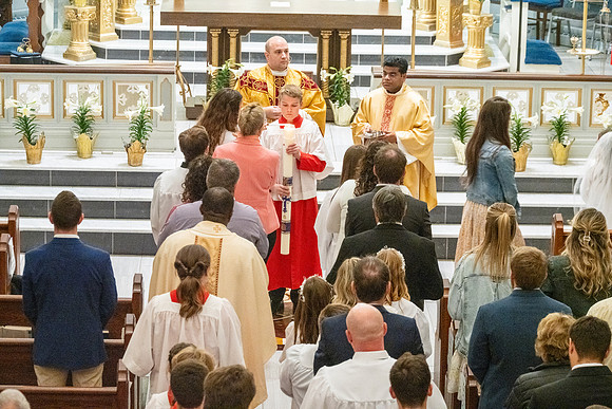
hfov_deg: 15.8
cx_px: 306
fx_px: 2210
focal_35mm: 130
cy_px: 204
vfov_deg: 10.6
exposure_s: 1/60
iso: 5000
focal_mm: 130
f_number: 8
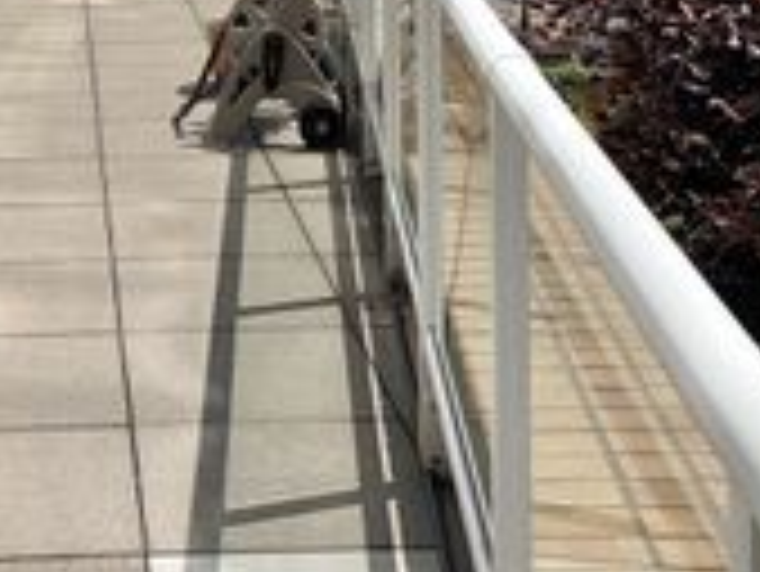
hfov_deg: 24.9
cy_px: -232
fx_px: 1692
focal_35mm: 77
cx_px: 148
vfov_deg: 17.6
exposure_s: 1/7813
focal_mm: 5.96
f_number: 1.6
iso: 50
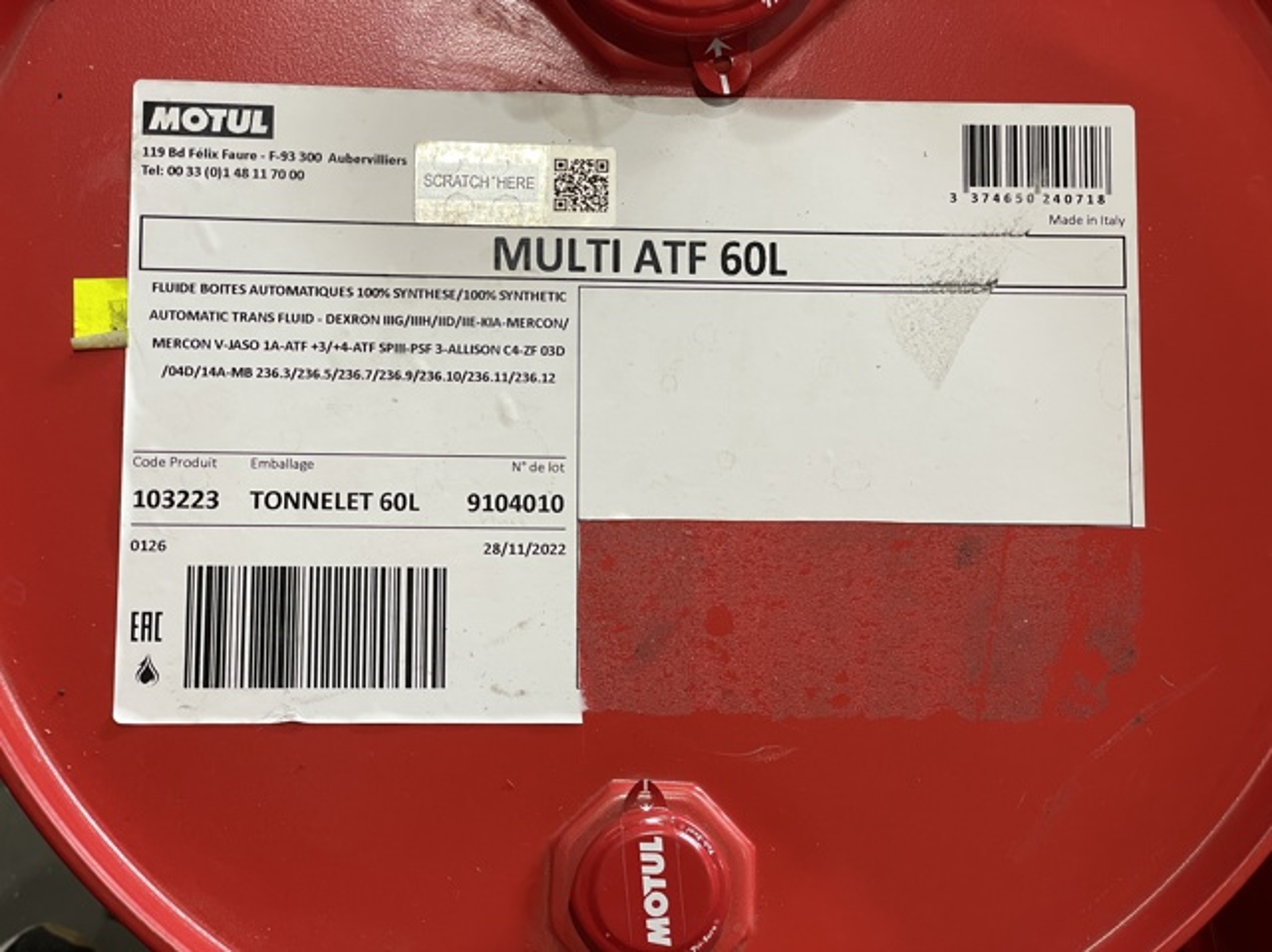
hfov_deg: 36.8
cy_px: 476
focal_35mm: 52
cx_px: 636
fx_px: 1909
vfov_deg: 28.0
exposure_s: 1/50
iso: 160
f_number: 2
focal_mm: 6
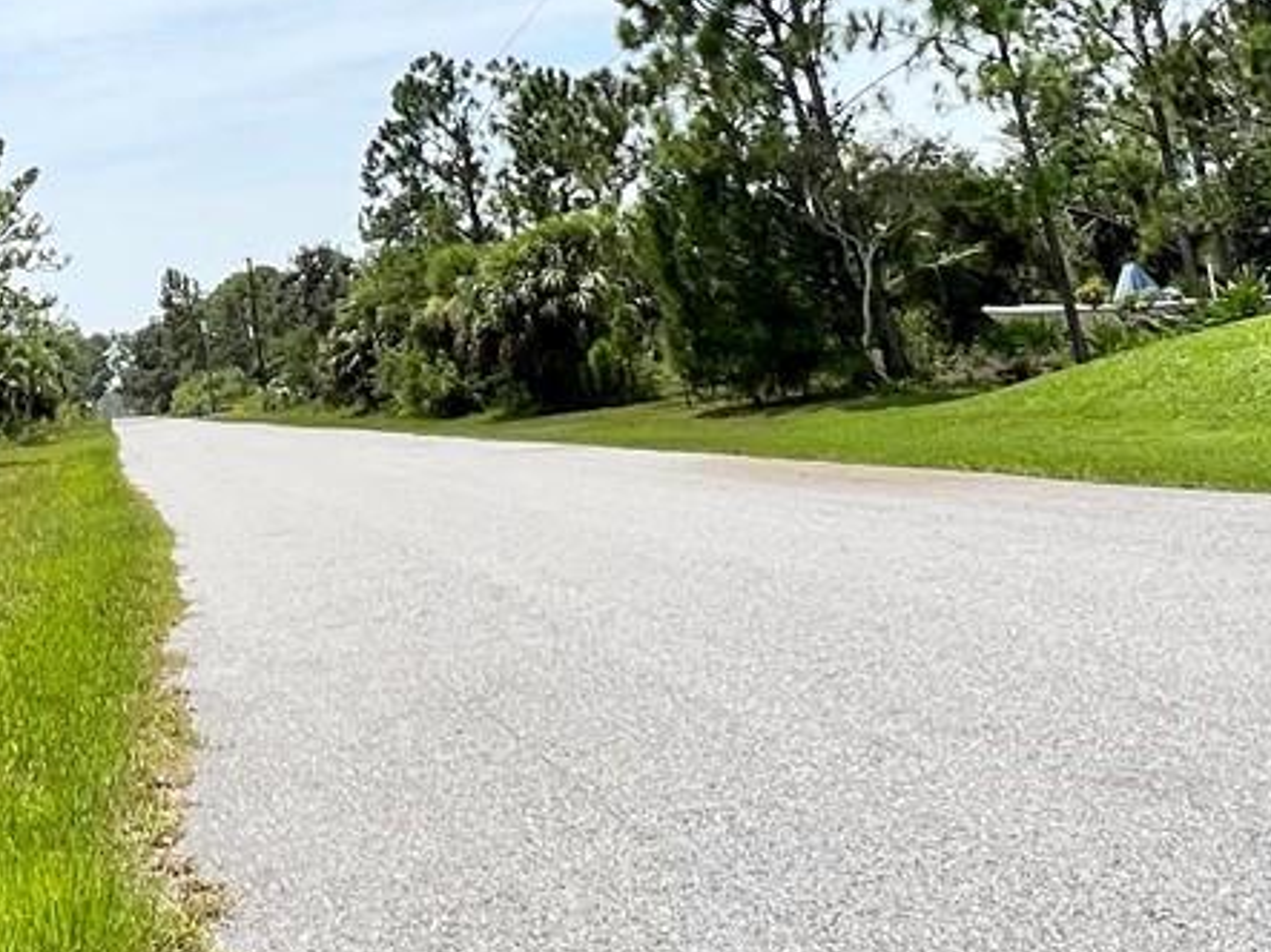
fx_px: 1725
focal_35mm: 47
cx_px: 60
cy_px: 212
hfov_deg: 37.1
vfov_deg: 30.2
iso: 32
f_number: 1.8
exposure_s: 1/3215
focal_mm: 1.57
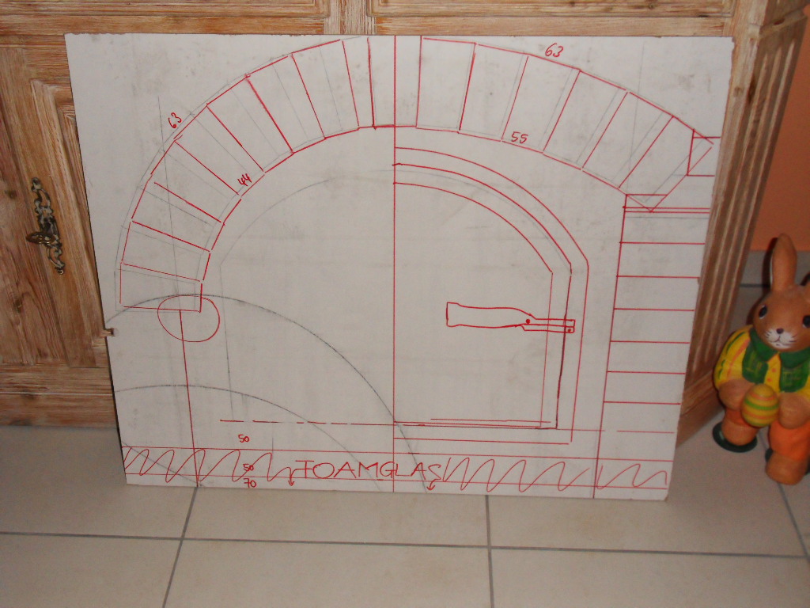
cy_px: 304
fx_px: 1053
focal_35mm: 45
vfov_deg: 32.2
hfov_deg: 42.1
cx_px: 405
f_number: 4.2
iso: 400
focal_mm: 7.9
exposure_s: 1/60
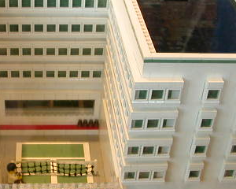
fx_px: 538
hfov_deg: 24.4
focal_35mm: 77
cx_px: 47
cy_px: 100
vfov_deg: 19.9
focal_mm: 5.6
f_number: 2.7
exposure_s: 1/32.9
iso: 100
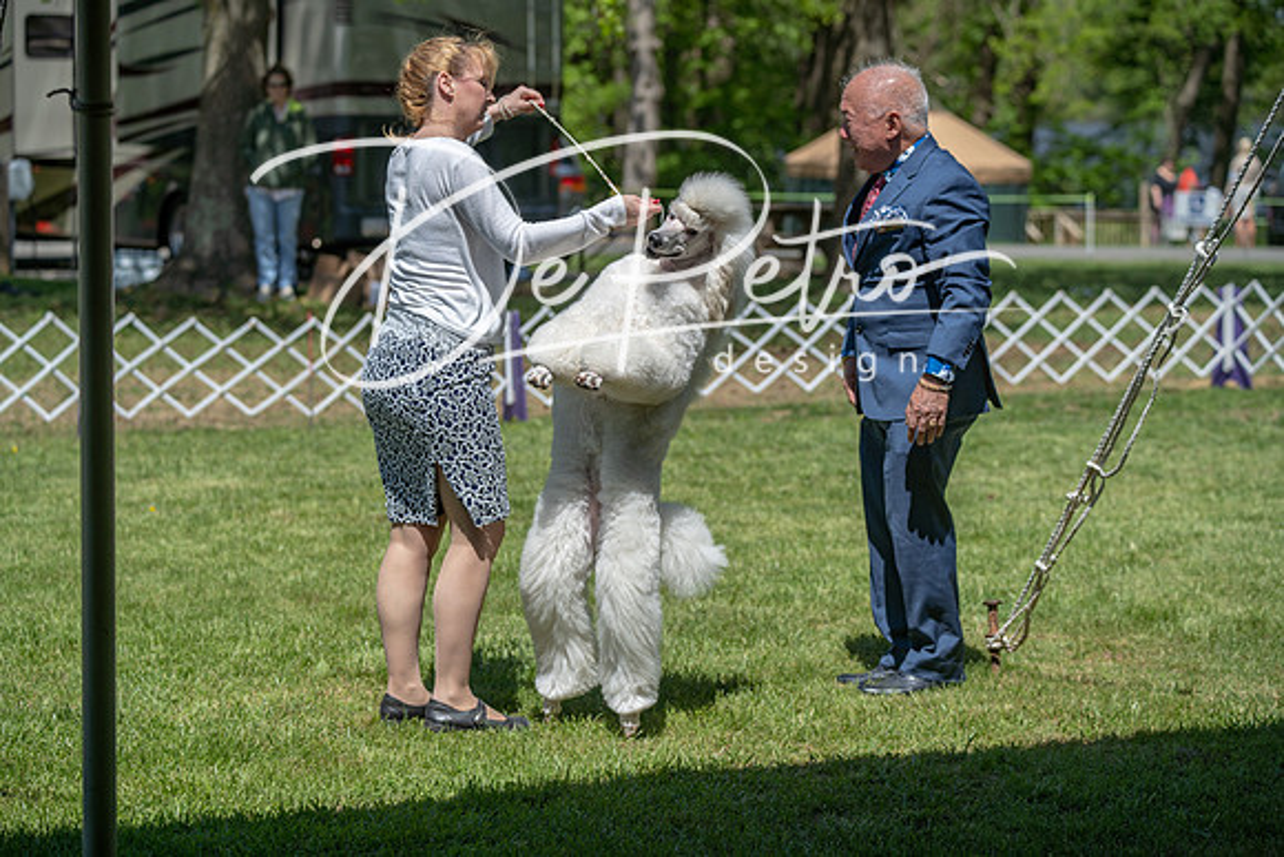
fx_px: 3746
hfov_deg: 19.5
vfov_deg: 13.0
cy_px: 428
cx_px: 642
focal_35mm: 105
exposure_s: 1/800
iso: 100
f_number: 5
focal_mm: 105
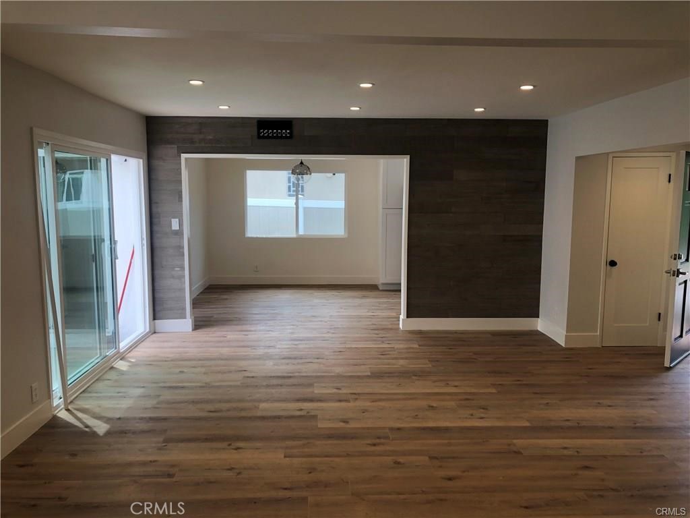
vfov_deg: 49.7
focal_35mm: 28
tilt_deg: -7.9
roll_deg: -0.2
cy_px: 259
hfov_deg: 63.4
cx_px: 345
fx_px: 558
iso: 32
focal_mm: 3.99
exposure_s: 1/120
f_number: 1.8
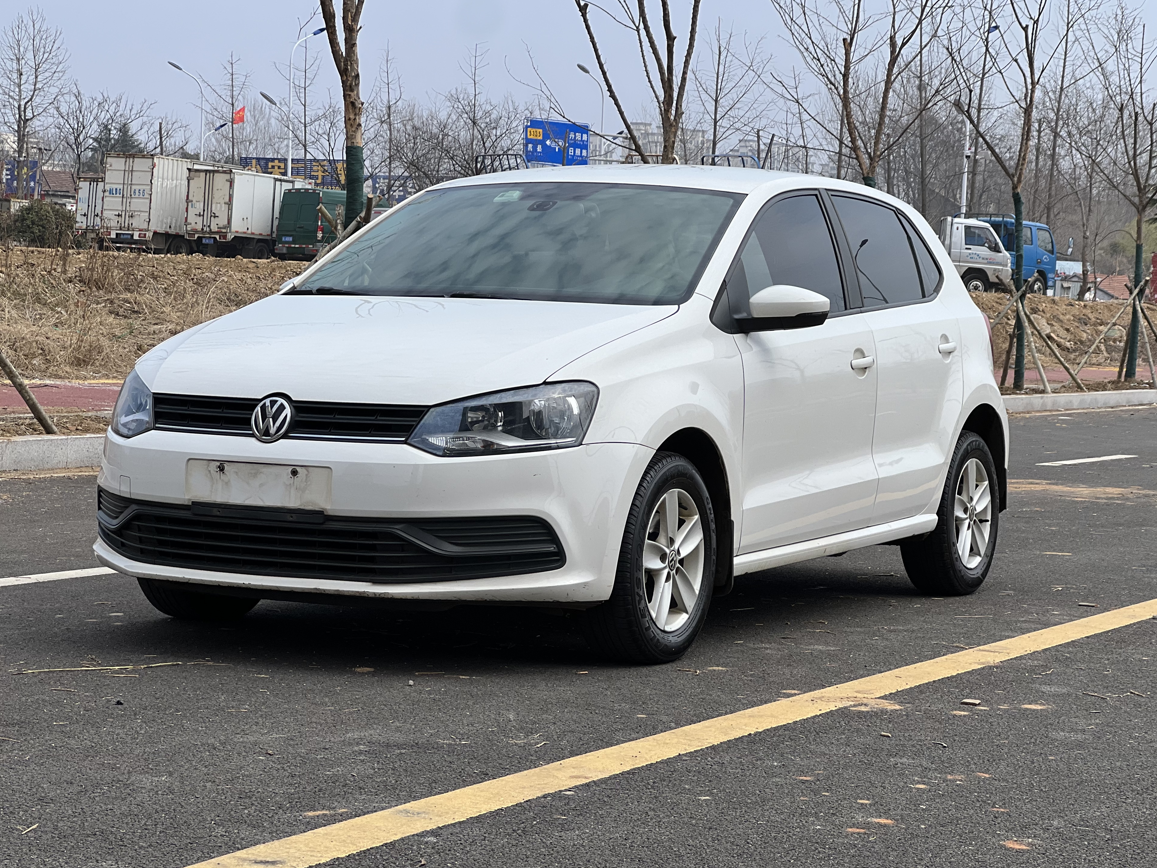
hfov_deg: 24.1
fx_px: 2707
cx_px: 606
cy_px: 437
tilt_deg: -2.7
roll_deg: -1.0
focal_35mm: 81
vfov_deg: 18.2
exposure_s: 1/774
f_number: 2.8
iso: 32
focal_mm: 9
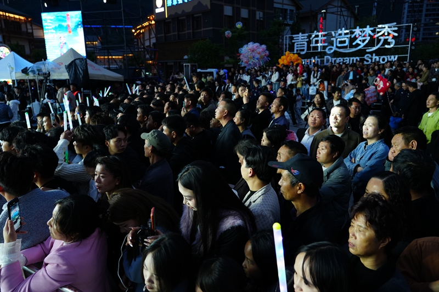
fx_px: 317
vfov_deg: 49.5
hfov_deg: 69.4
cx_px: 220
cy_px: 146
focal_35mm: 26
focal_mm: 26
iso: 1600
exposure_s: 1/125
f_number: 4
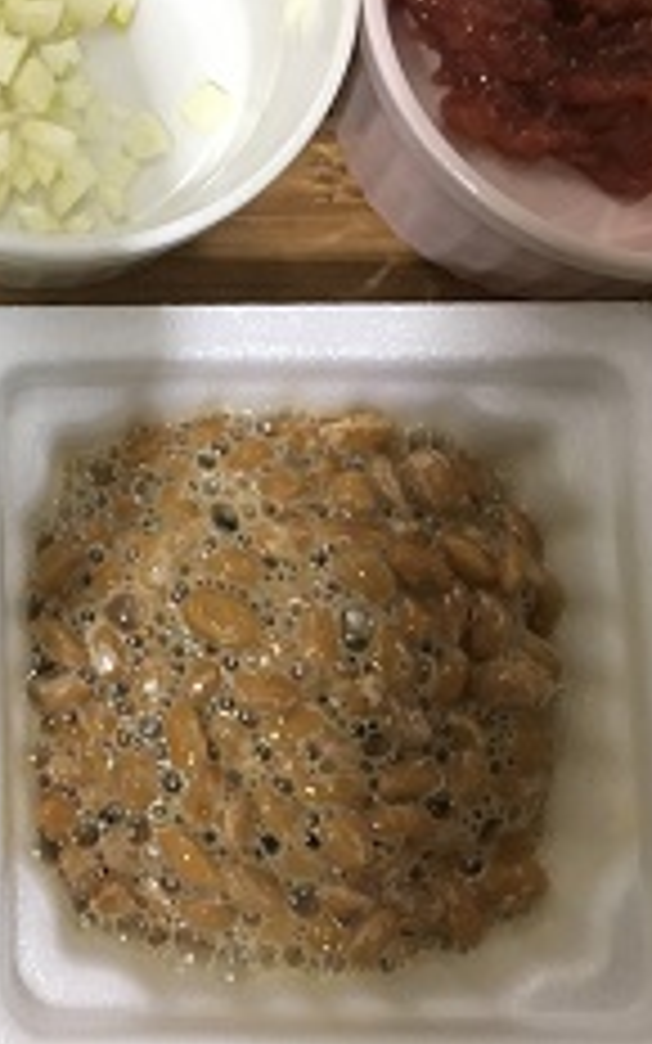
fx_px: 1507
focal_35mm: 53
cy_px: 378
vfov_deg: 37.9
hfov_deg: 22.8
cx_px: -90
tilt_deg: -80.6
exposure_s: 1/15
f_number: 2.2
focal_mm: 4.15
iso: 400
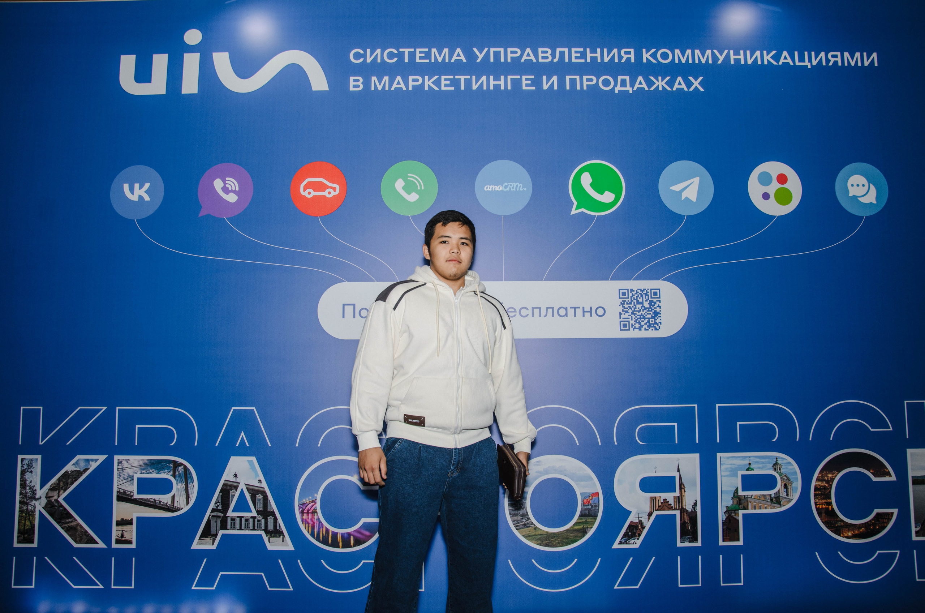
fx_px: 707
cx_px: 462
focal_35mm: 28
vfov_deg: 46.9
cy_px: 300
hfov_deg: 66.4
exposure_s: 1/160
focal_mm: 18
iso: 125
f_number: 4.5
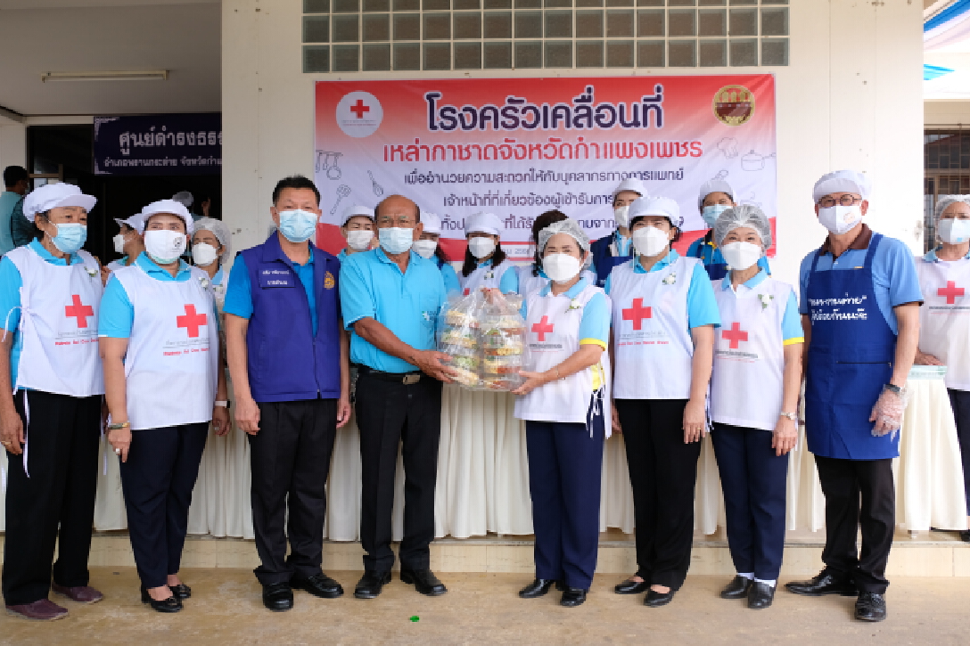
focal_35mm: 32
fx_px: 862
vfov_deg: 41.1
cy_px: 318
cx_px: 467
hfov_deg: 58.7
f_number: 4
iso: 200
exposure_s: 1/200
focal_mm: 19
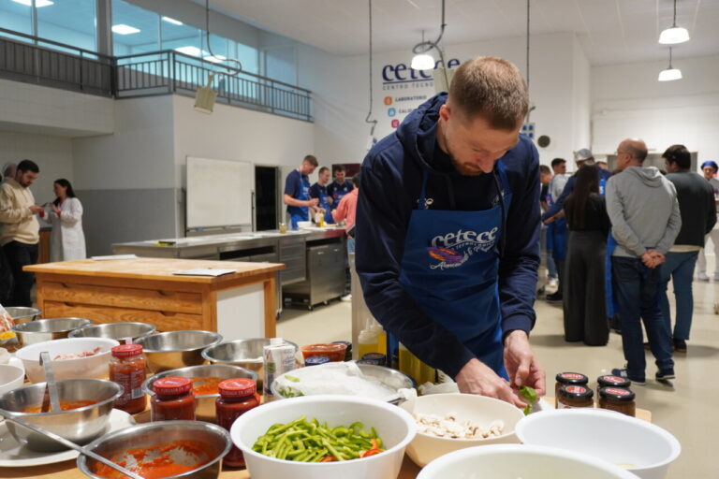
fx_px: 599
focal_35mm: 30
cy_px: 240
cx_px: 360
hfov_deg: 61.9
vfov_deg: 43.6
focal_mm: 20
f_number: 4
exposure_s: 1/160
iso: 800
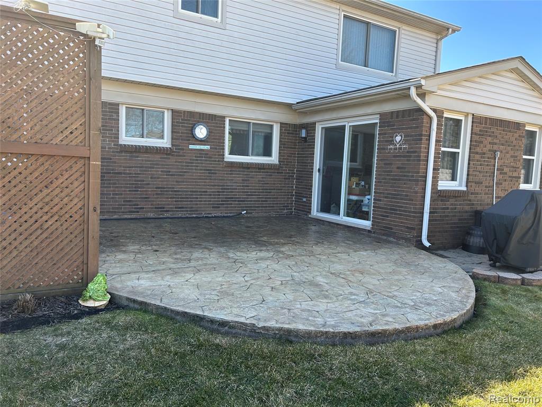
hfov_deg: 67.3
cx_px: 271
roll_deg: -1.6
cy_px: 204
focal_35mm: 26
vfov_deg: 53.1
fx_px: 407
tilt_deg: -4.9
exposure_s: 1/621
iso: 50
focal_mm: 5.7
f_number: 1.5
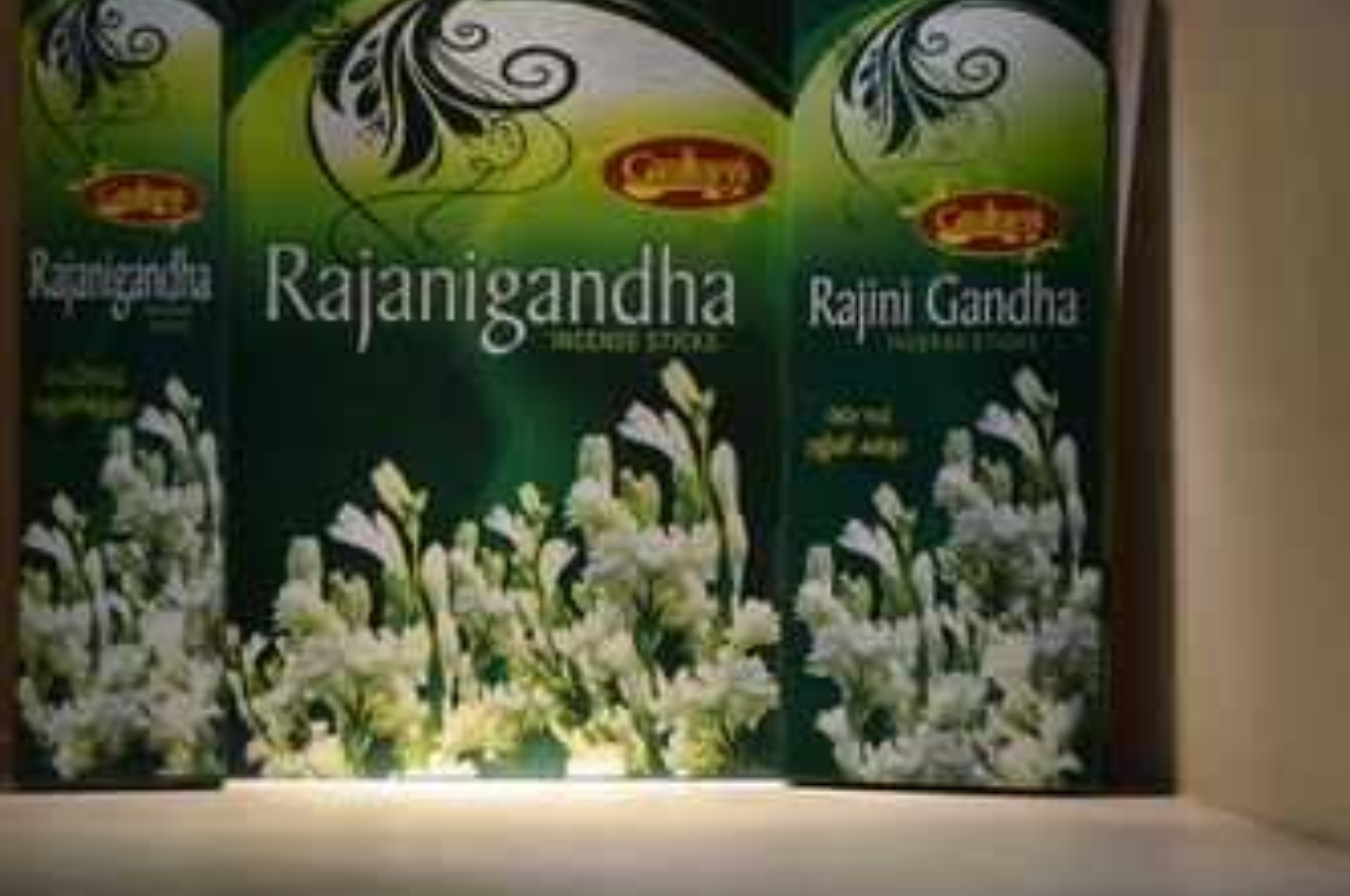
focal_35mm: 81
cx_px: 612
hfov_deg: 25.1
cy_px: 310
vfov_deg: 16.8
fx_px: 3033
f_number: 5
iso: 560
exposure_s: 1/60
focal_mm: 36
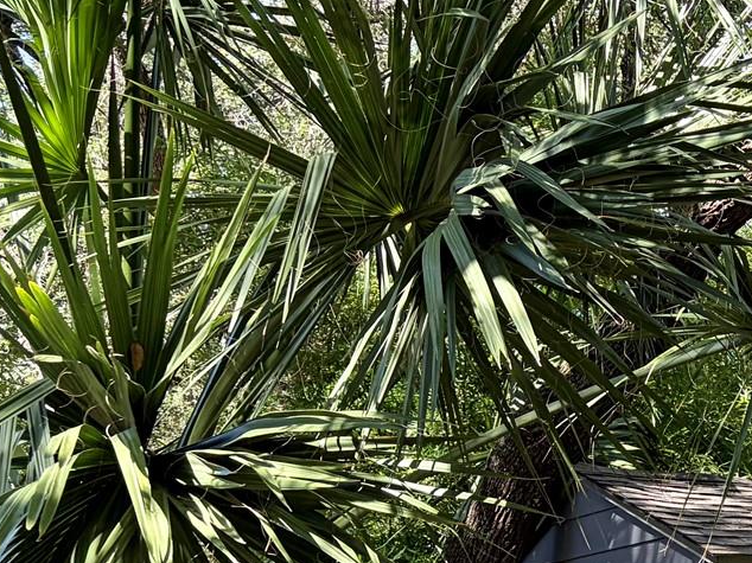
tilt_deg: +5.2
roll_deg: +0.8
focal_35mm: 84
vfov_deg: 17.2
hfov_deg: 20.3
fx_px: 1824
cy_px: 559
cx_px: 1102
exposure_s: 1/427
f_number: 1.6
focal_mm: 5.96
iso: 64
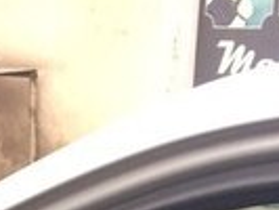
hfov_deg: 13.4
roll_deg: +0.0
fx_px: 1162
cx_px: -25
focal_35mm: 144
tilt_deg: -23.6
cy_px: 511
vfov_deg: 9.2
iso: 32
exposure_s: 1/33
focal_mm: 4.15
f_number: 2.2
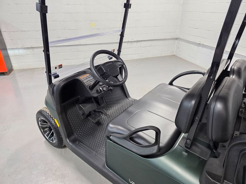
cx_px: 123
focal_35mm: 23
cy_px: 92
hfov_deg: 73.9
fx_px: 163
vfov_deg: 58.9
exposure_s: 1/120
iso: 200
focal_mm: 6.3
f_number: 1.7
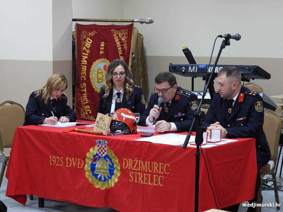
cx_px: 142
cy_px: 106
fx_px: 654
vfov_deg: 18.4
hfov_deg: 24.4
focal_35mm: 80
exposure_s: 1/20
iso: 400
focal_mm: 14.4
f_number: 3.5
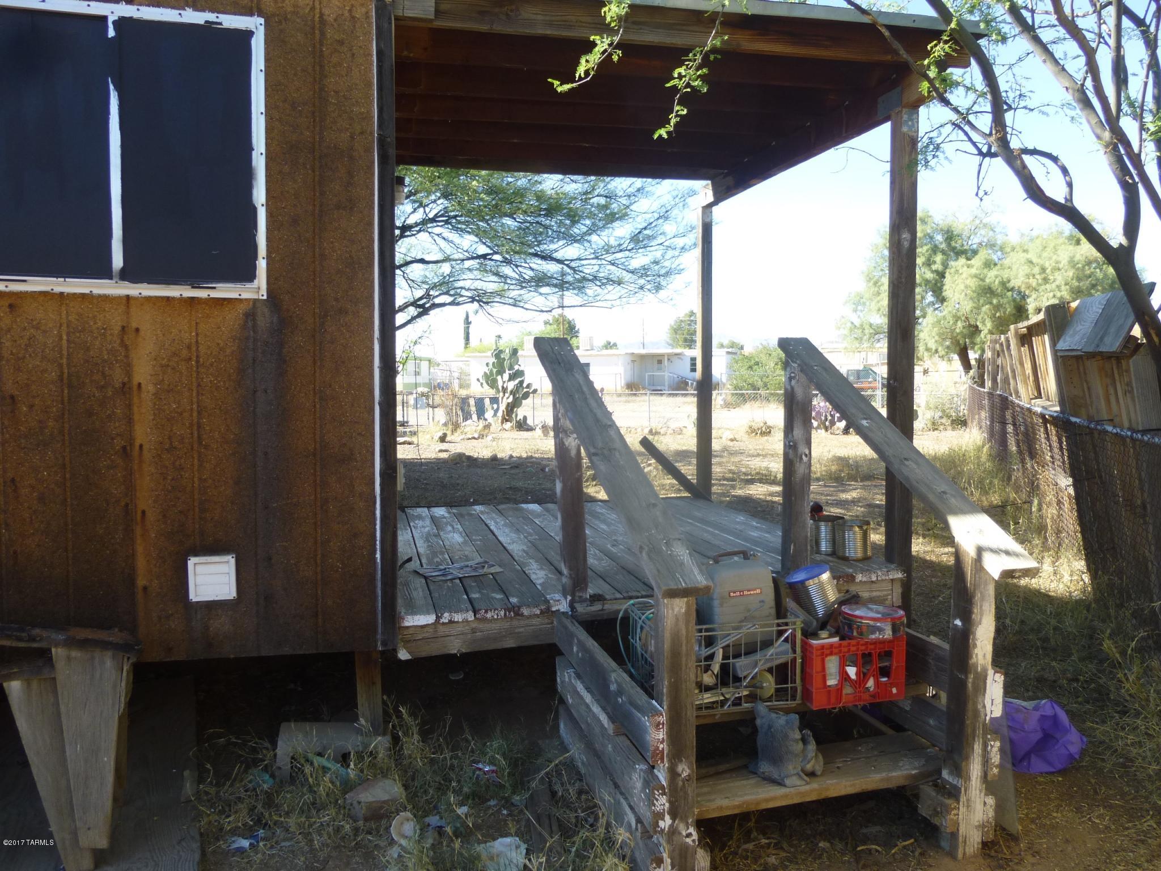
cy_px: 436
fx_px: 838
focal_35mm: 25
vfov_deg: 54.9
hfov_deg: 69.4
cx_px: 580
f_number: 3.1
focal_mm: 4.5
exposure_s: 1/250
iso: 100
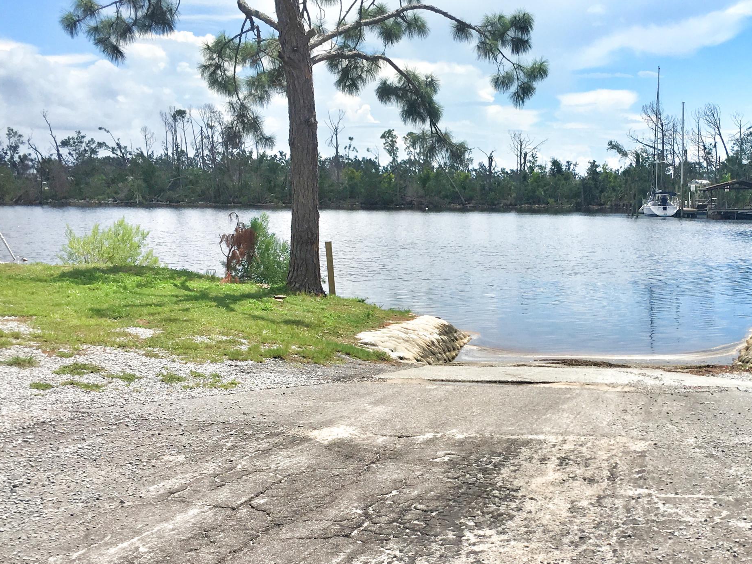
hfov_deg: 39.8
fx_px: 1021
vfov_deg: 30.5
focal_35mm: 47
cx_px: 522
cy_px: 396
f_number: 2.2
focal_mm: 4.15
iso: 25
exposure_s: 1/2747
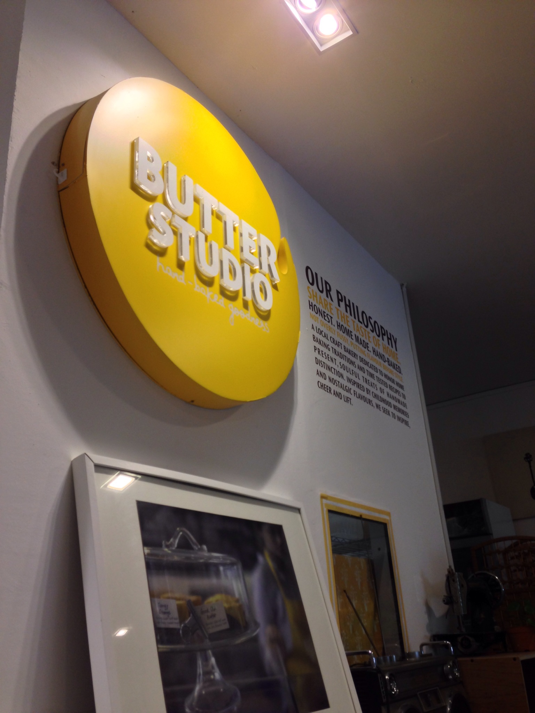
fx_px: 680
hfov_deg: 42.9
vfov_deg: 55.4
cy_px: 356
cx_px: 268
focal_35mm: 33
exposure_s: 1/20
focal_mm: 4.12
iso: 64
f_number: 2.4
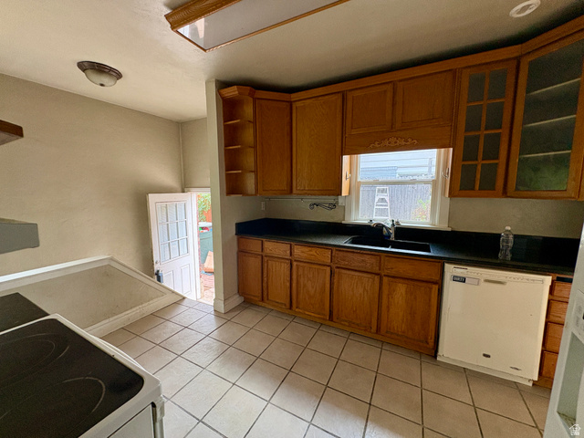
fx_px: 236
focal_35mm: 14
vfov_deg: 85.7
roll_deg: -0.8
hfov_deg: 102.1
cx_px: 292
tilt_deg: -5.9
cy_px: 219
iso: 200
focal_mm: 2.22
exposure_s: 1/99
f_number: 2.2
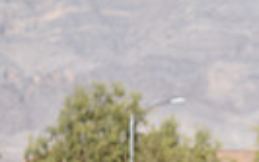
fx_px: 4720
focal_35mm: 669
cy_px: 255
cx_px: 321
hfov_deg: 3.1
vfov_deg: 2.0
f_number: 5
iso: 100
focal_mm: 150
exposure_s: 1/800
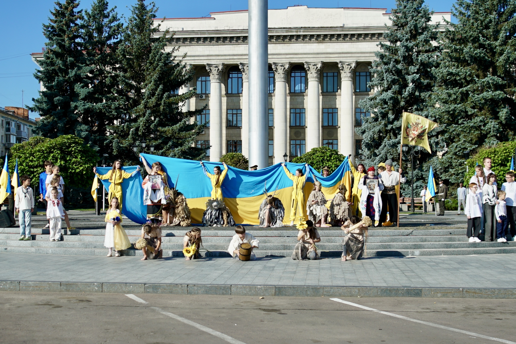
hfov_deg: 46.4
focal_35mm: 42
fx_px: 602
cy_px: 172
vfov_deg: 31.9
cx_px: 258
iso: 100
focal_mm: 28
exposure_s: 1/1250
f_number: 4
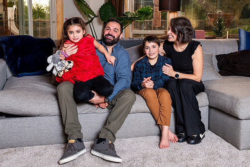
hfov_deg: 42.1
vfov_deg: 28.7
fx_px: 324
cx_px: 132
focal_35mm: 47
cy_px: 63
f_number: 5
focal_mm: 36
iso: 500
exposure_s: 1/200
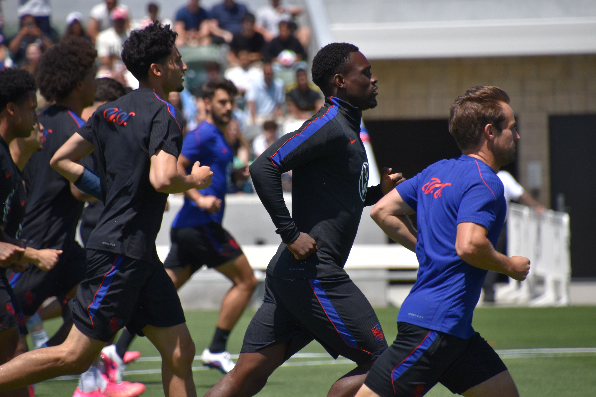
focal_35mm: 450
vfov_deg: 3.1
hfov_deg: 4.6
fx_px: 7449
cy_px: 198
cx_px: 298
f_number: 7.1
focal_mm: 300
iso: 400
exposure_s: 1/2000
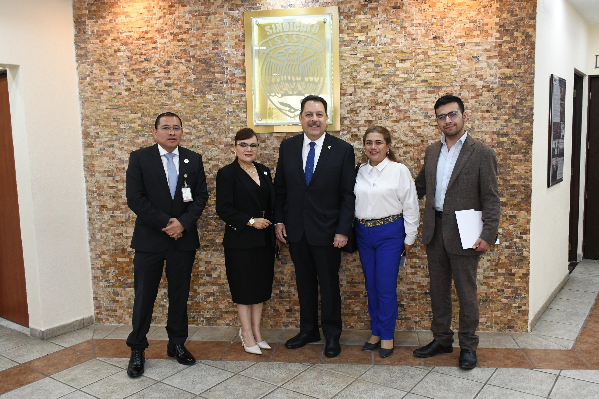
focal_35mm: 33
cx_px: 300
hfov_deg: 57.2
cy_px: 200
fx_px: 549
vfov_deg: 40.0
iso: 3200
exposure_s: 1/100
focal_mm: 22
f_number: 6.3
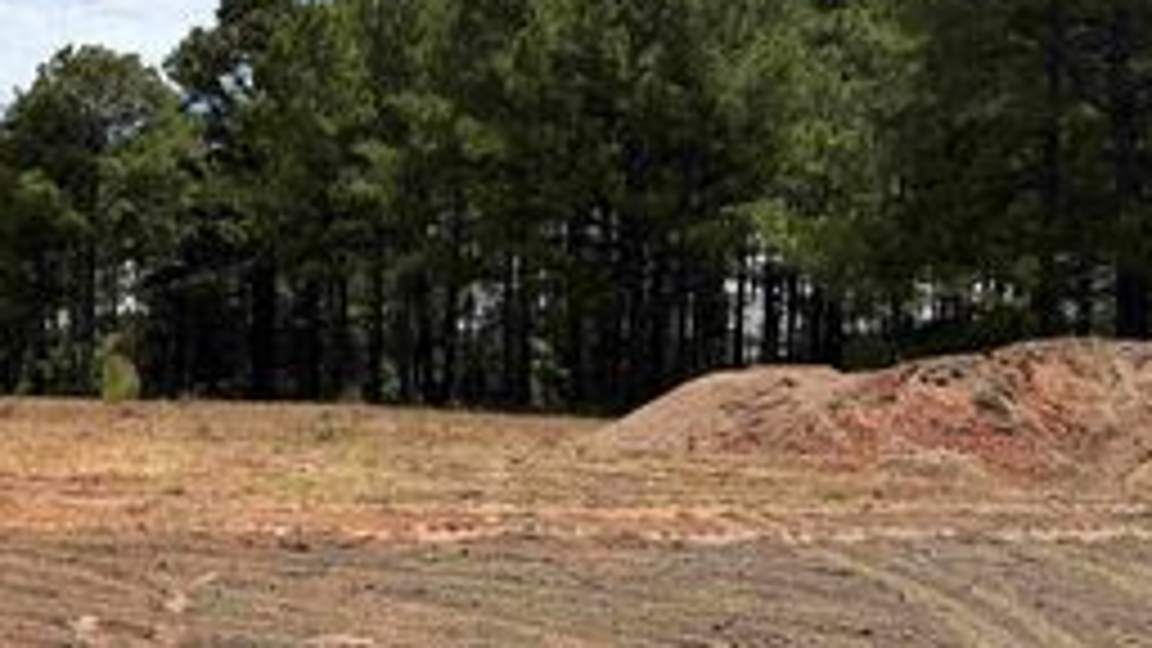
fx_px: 1558
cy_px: 416
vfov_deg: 23.4
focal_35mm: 51
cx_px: 153
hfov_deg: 38.3
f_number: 1.78
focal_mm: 6.76
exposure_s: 1/5319
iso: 80
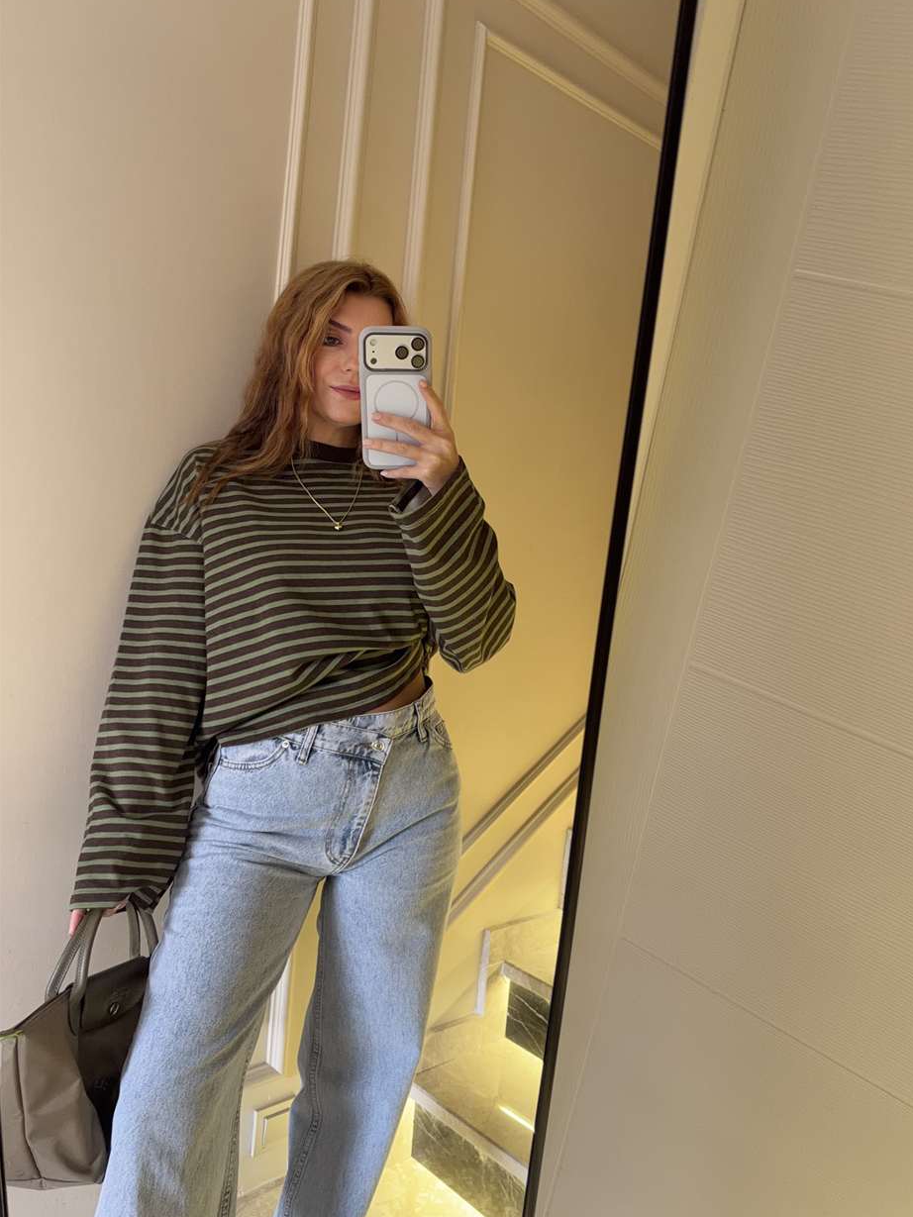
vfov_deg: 69.4
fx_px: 879
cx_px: 474
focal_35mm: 25
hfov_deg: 54.9
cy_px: 623
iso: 250
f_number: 1.8
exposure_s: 1/60
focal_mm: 6.93
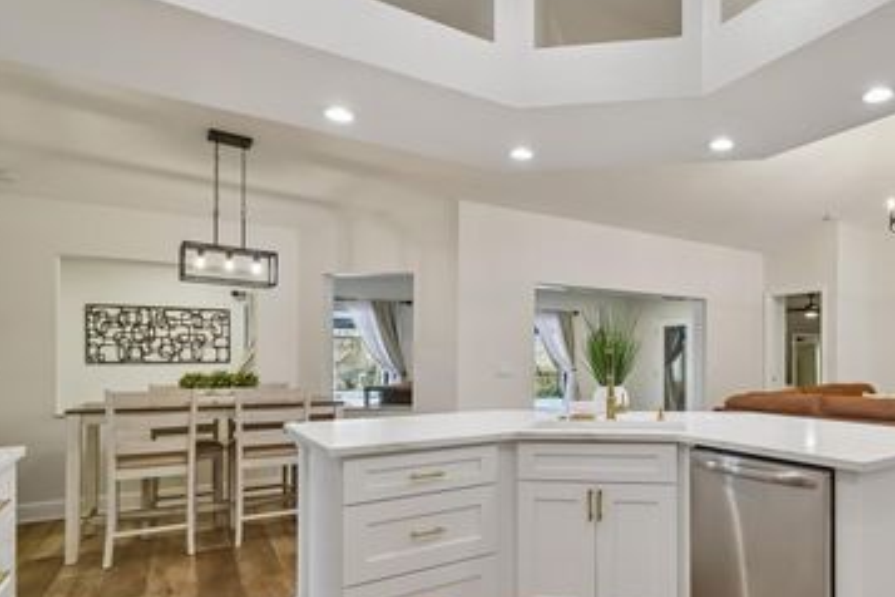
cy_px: 357
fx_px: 522
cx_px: 607
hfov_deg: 78.2
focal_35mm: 21
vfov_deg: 59.0
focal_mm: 10
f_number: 7.1
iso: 100
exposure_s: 1/4
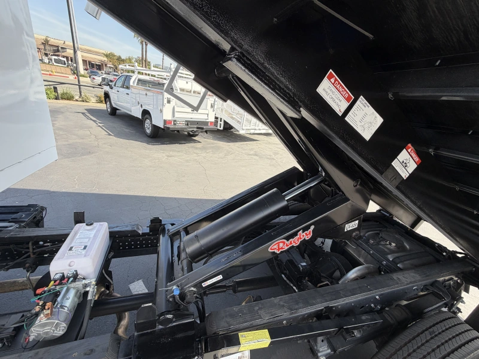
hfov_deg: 102.1
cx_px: 240
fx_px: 194
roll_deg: -9.6
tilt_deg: -22.9
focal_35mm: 14
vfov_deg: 85.7
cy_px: 180
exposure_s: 1/445
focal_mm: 2.22
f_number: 2.2
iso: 64
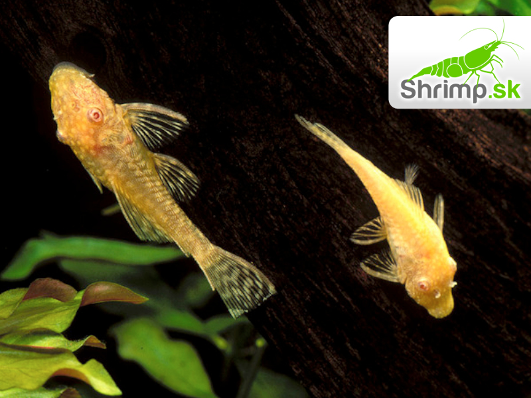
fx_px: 552
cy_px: 199
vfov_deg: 39.7
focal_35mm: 36
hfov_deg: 51.4
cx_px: 266
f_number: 3.2
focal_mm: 6
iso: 80
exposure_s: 1/40
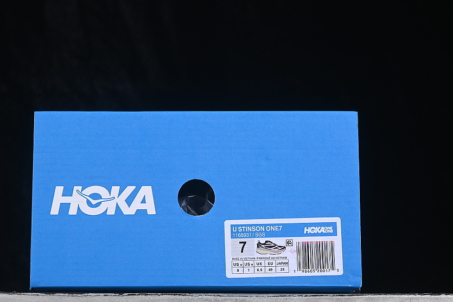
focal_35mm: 97
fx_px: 1221
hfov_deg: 21.0
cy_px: 171
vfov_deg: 14.1
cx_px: 194
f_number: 8
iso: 160
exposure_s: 1/80
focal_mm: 50
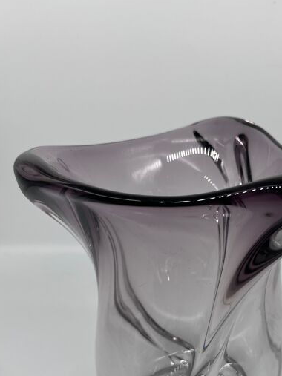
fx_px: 446
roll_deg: +0.7
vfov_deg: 44.6
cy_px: 270
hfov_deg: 34.7
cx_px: 191
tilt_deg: -28.7
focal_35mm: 41
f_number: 1.6
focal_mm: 5.1
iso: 50
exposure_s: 1/467
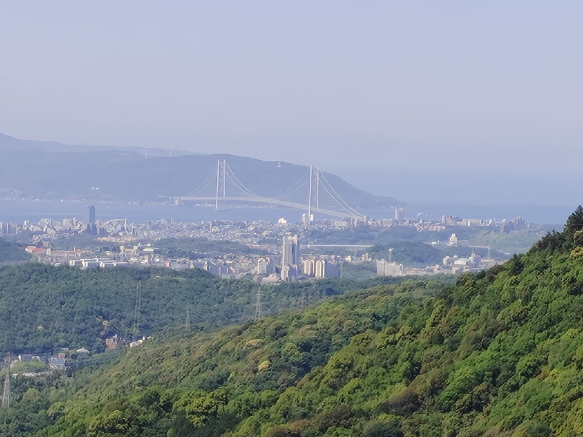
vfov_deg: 8.2
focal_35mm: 181
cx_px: 292
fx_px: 3048
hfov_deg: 10.9
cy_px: 218
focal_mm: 5.56
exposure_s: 1/1263
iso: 50
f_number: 1.88
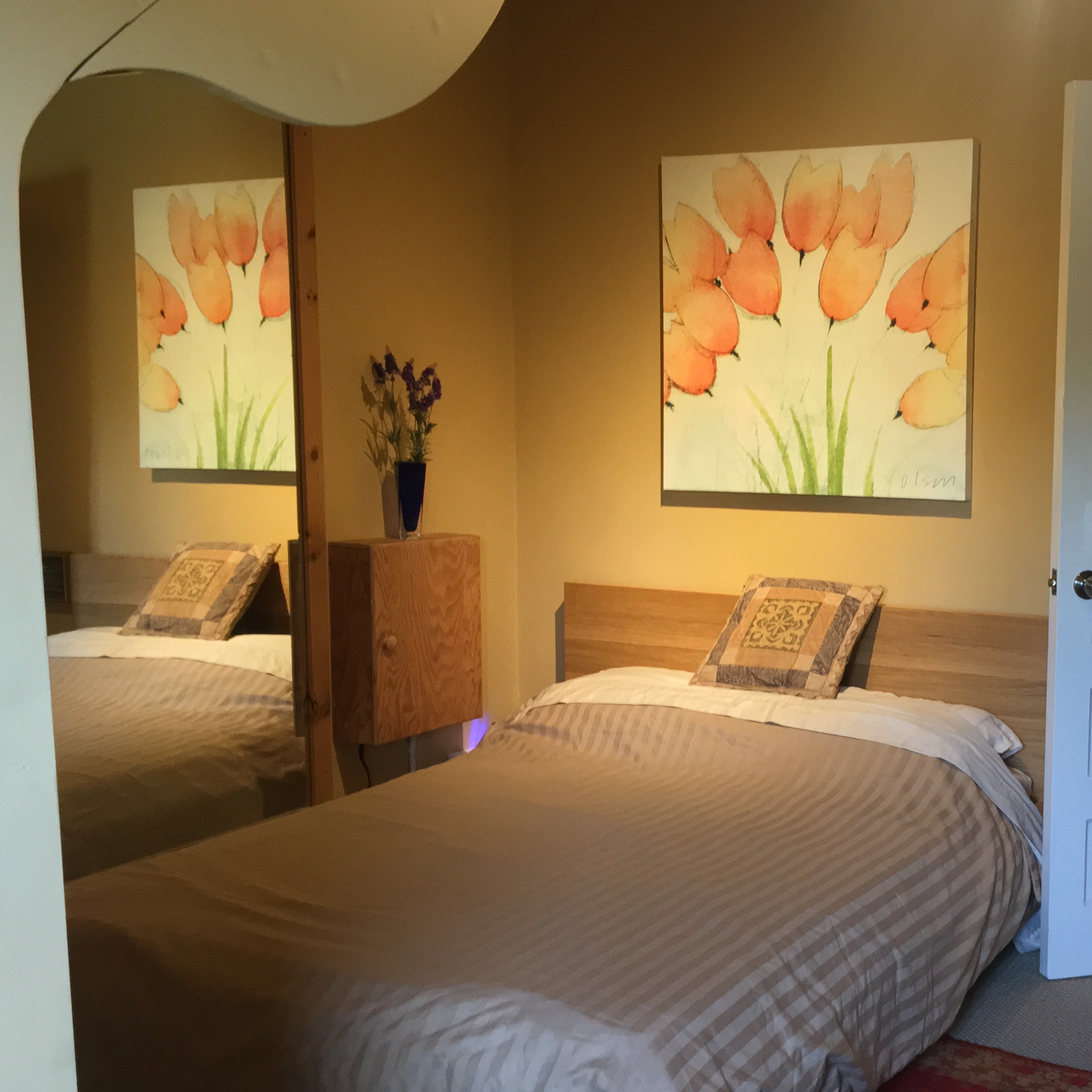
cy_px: 637
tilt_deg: -8.5
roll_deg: -0.6
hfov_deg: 38.6
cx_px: 867
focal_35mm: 42
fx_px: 1499
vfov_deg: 39.9
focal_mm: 4.15
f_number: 2.2
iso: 160
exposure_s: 1/30
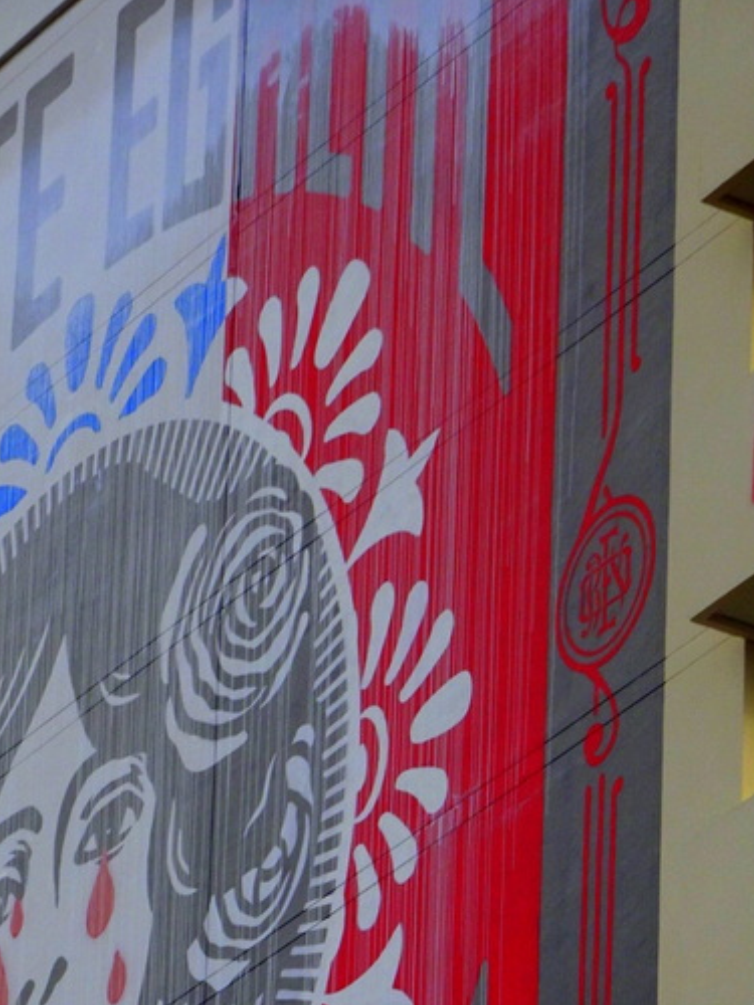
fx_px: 9991
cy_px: 973
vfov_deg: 5.7
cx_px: 76
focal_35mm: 344
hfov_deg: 4.3
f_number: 5.6
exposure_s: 1/250
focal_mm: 28.74
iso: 80
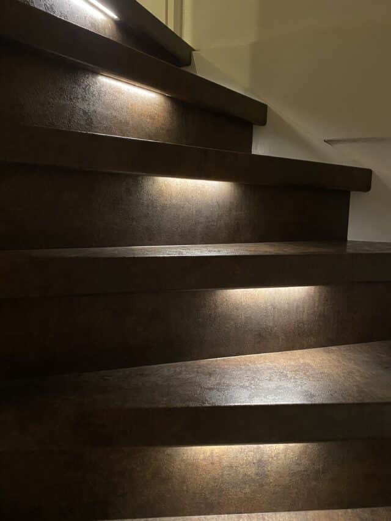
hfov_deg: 53.1
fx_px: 391
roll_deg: -1.5
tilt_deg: -5.9
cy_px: 260
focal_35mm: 26
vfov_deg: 67.3
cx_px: 196
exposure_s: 1/30
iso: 800
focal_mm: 4.25
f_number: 1.8
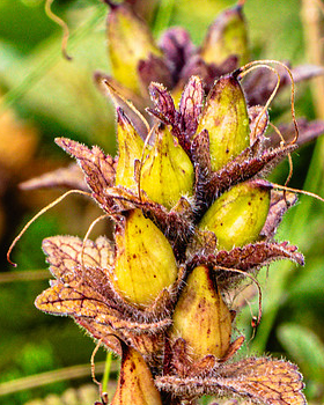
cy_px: -73
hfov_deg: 1.3
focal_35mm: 1205
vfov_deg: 1.6
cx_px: 225
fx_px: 14444
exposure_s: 1/60
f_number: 13
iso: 100
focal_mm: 210
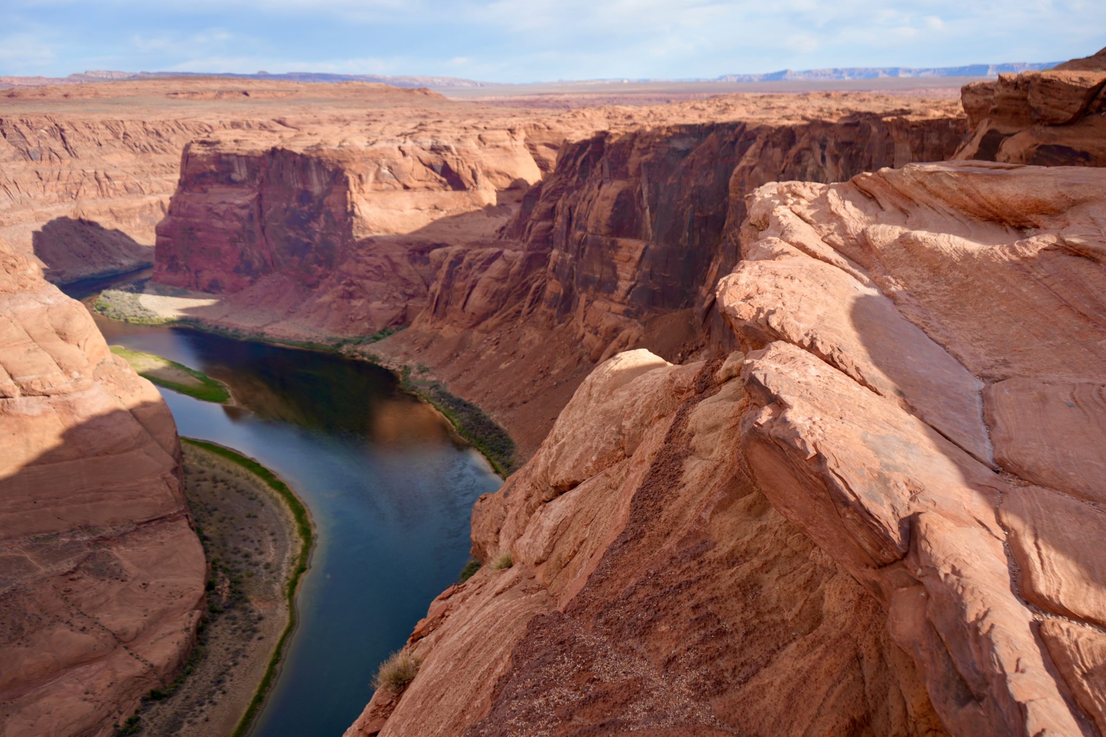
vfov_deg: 46.4
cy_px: 368
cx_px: 553
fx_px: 860
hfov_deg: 65.5
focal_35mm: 28
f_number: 4
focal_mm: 28
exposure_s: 1/640
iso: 100
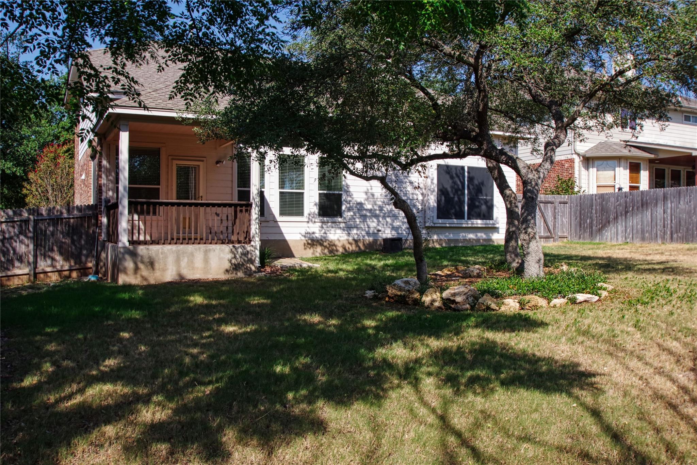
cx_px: 348
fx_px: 600
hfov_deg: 60.3
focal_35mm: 31
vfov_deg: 42.3
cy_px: 232
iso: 800
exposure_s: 1/500
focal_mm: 20.6
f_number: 11
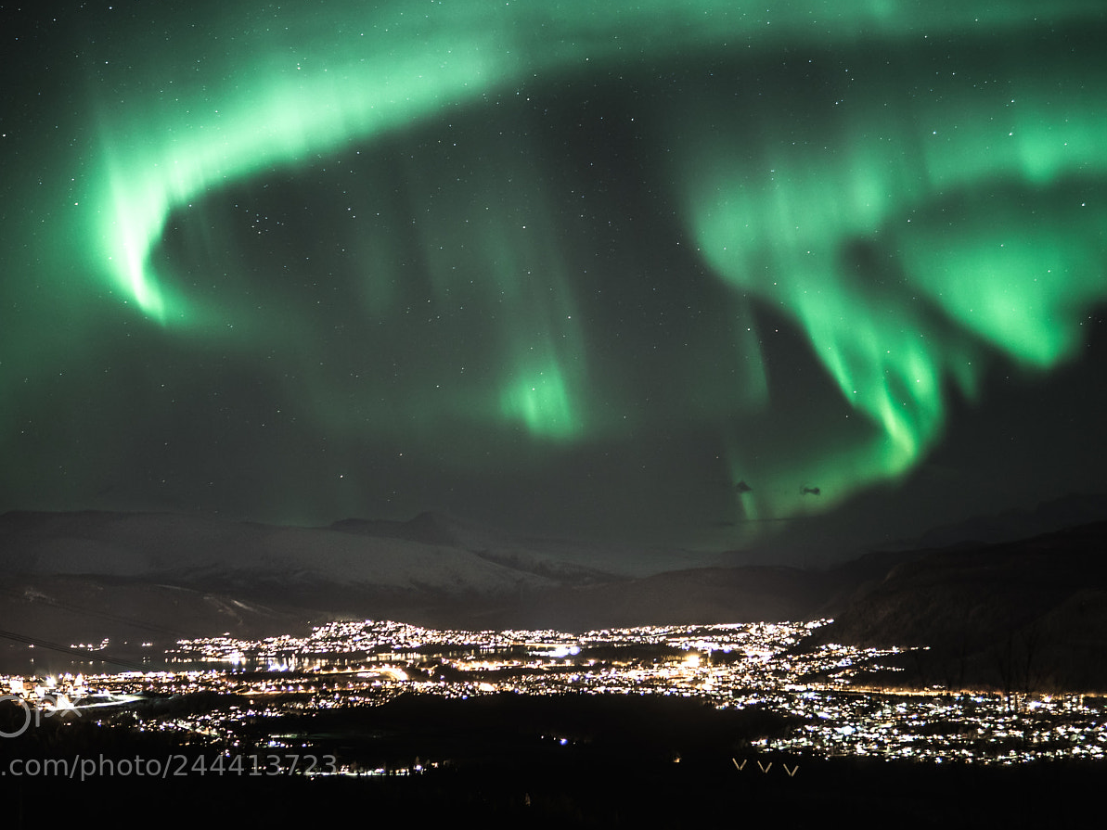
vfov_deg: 25.2
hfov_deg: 33.2
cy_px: 344
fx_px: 1855
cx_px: 594
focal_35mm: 58
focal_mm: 30
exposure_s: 4
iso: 400
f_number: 1.4
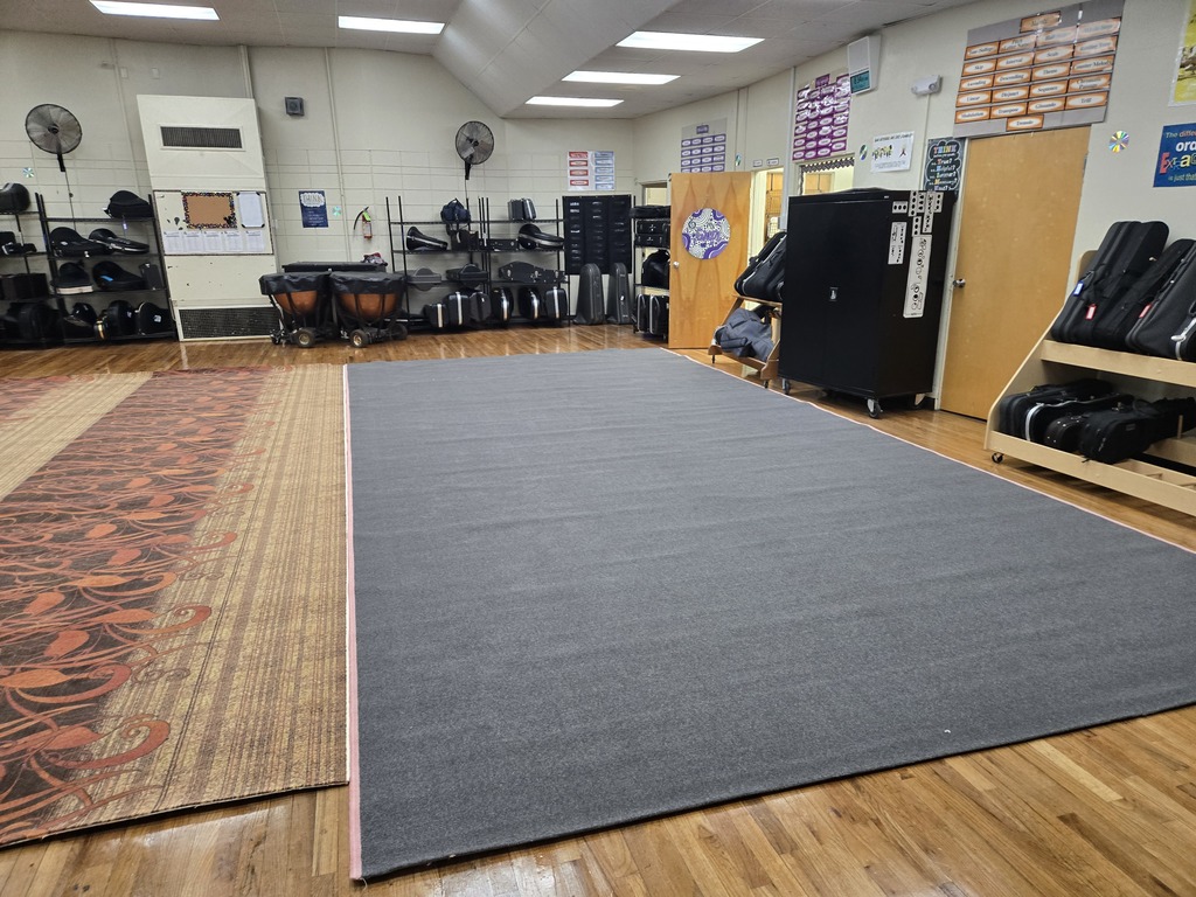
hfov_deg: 73.9
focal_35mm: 23
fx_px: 795
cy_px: 448
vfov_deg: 58.9
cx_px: 598
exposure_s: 1/120
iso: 400
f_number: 1.8
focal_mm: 5.4
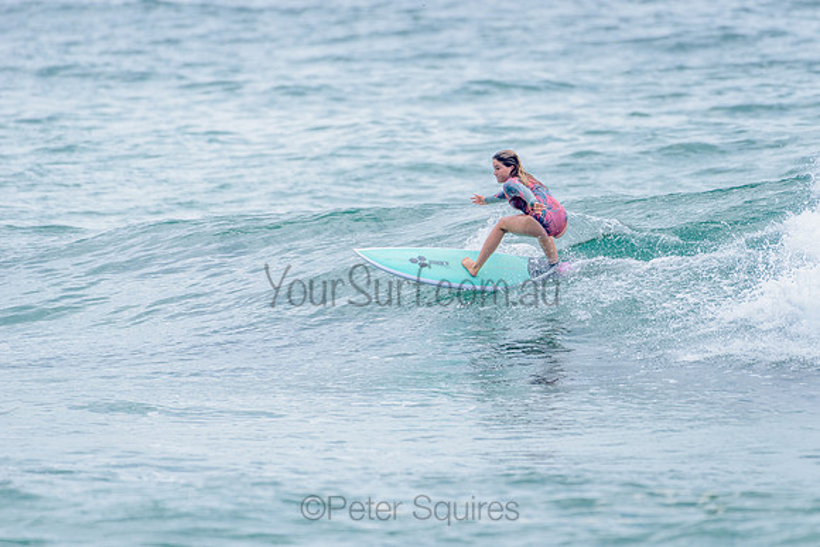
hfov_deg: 3.4
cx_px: 503
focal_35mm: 613
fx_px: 13968
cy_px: 238
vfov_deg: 2.2
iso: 280
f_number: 5.6
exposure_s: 1/2000
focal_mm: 500
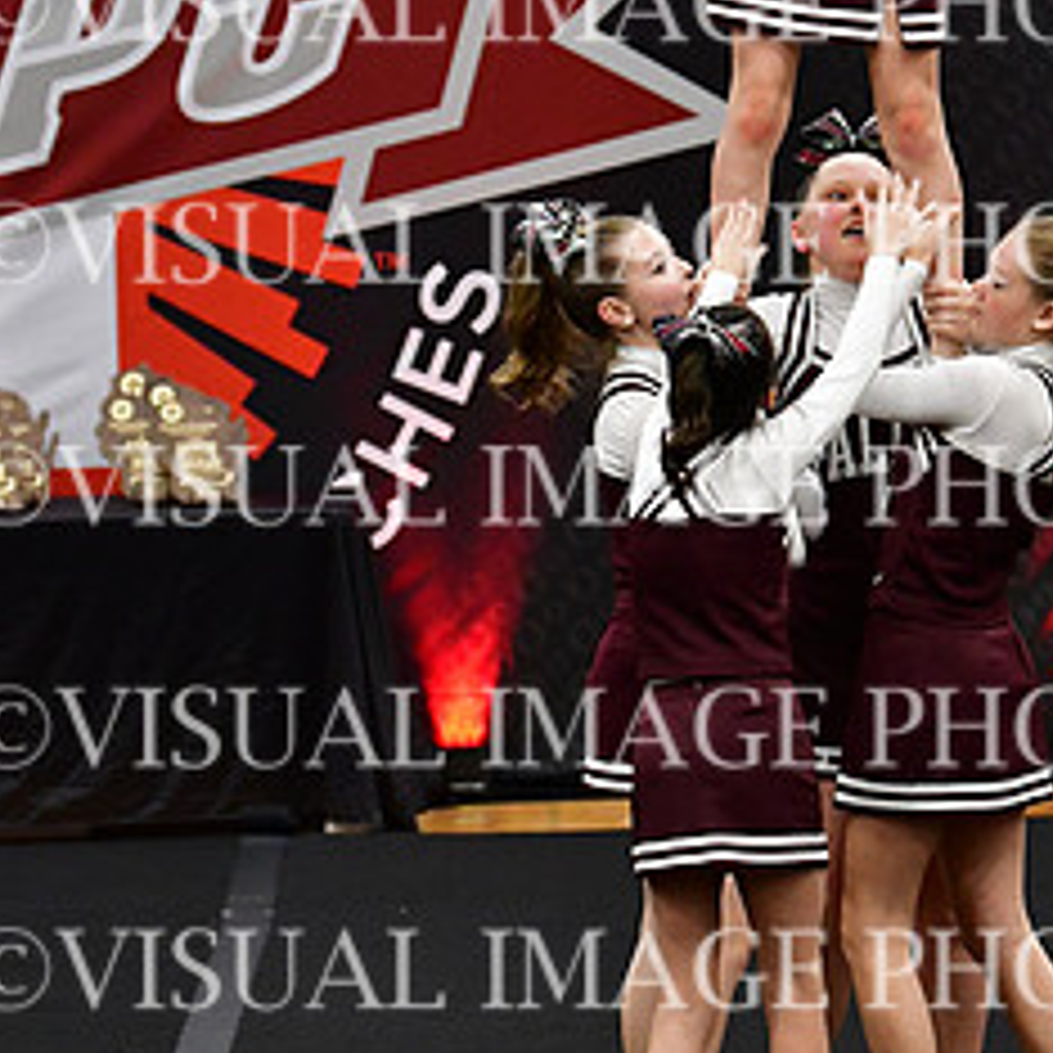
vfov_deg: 5.4
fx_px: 11116
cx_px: 835
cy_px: 364
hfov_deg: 5.4
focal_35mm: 323
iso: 4000
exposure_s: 1/500
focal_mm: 102
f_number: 3.5
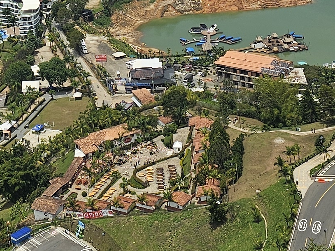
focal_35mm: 113
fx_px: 1094
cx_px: 15
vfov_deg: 11.7
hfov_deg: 17.1
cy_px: -265
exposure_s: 1/1399
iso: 10
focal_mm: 6.3
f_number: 1.7
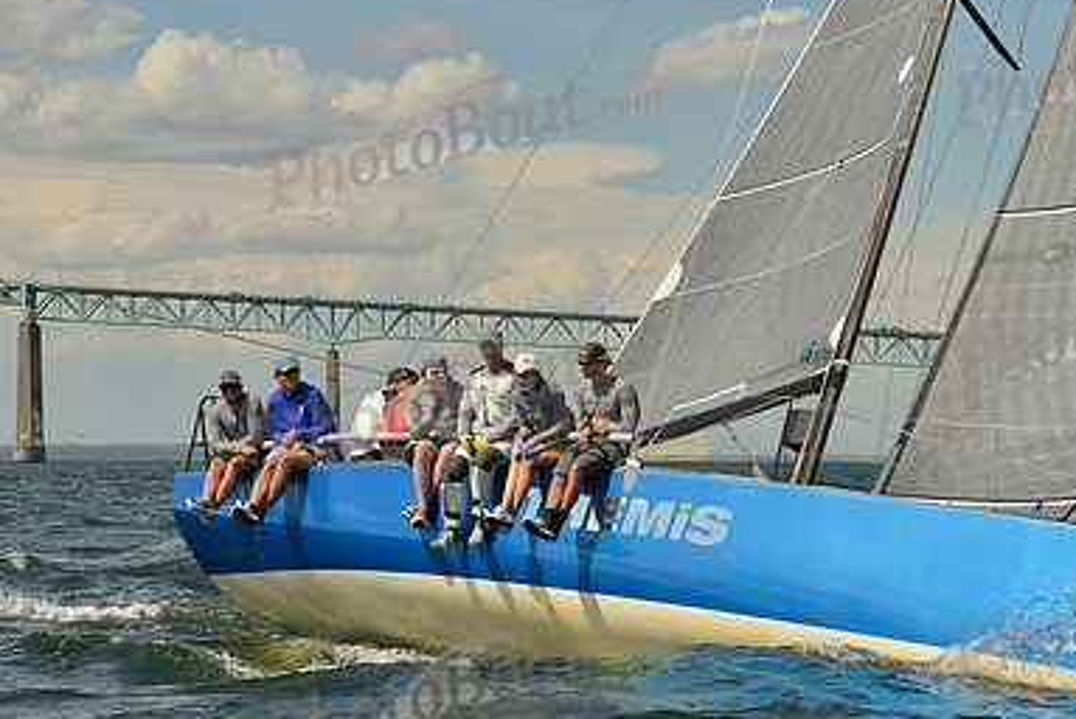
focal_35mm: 106
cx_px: 809
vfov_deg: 12.9
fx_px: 3171
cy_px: 501
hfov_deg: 19.1
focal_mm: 70
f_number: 9
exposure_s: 1/1600
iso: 280
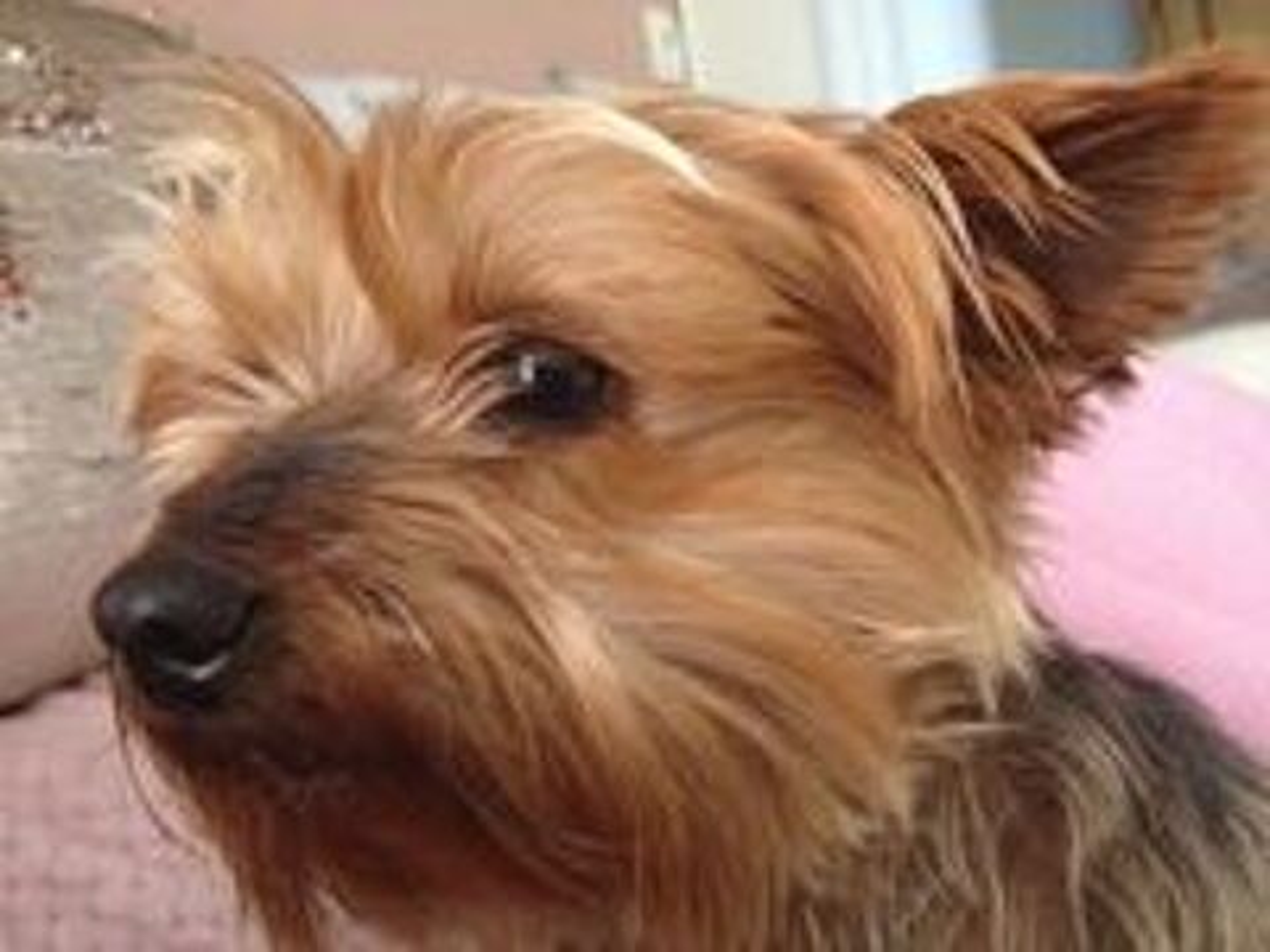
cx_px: 635
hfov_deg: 52.6
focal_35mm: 35
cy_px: 476
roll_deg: +8.9
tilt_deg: -7.8
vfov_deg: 40.7
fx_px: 1284
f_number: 2.4
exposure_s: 1/15
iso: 640
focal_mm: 4.28
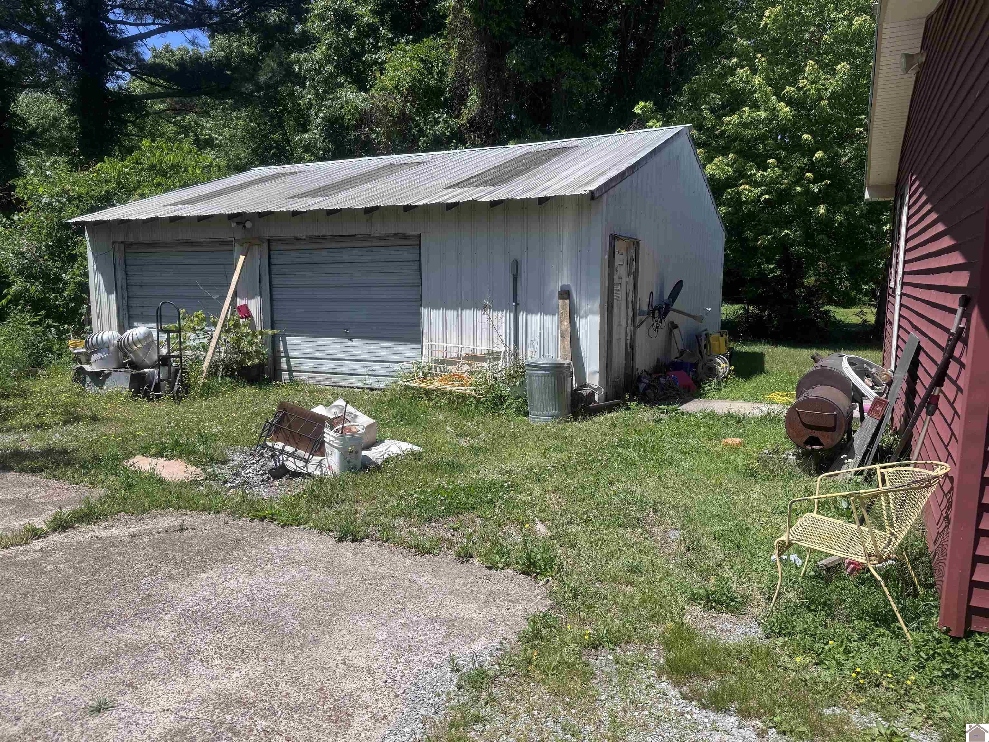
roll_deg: -0.8
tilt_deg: -9.4
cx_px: 494
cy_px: 371
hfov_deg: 71.6
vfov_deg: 56.8
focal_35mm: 24
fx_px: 686
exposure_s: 1/4310
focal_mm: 6.76
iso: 80
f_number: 1.78
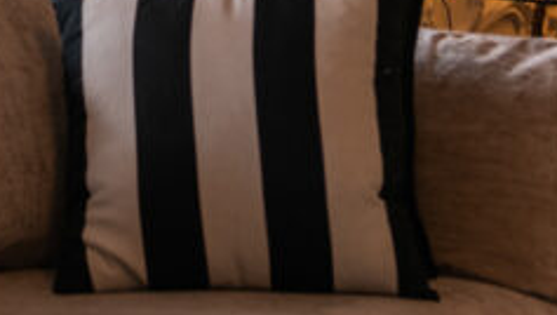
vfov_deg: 5.7
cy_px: -293
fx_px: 3120
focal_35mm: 211
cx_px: -484
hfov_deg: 9.6
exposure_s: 1/30
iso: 200
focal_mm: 46
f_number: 4
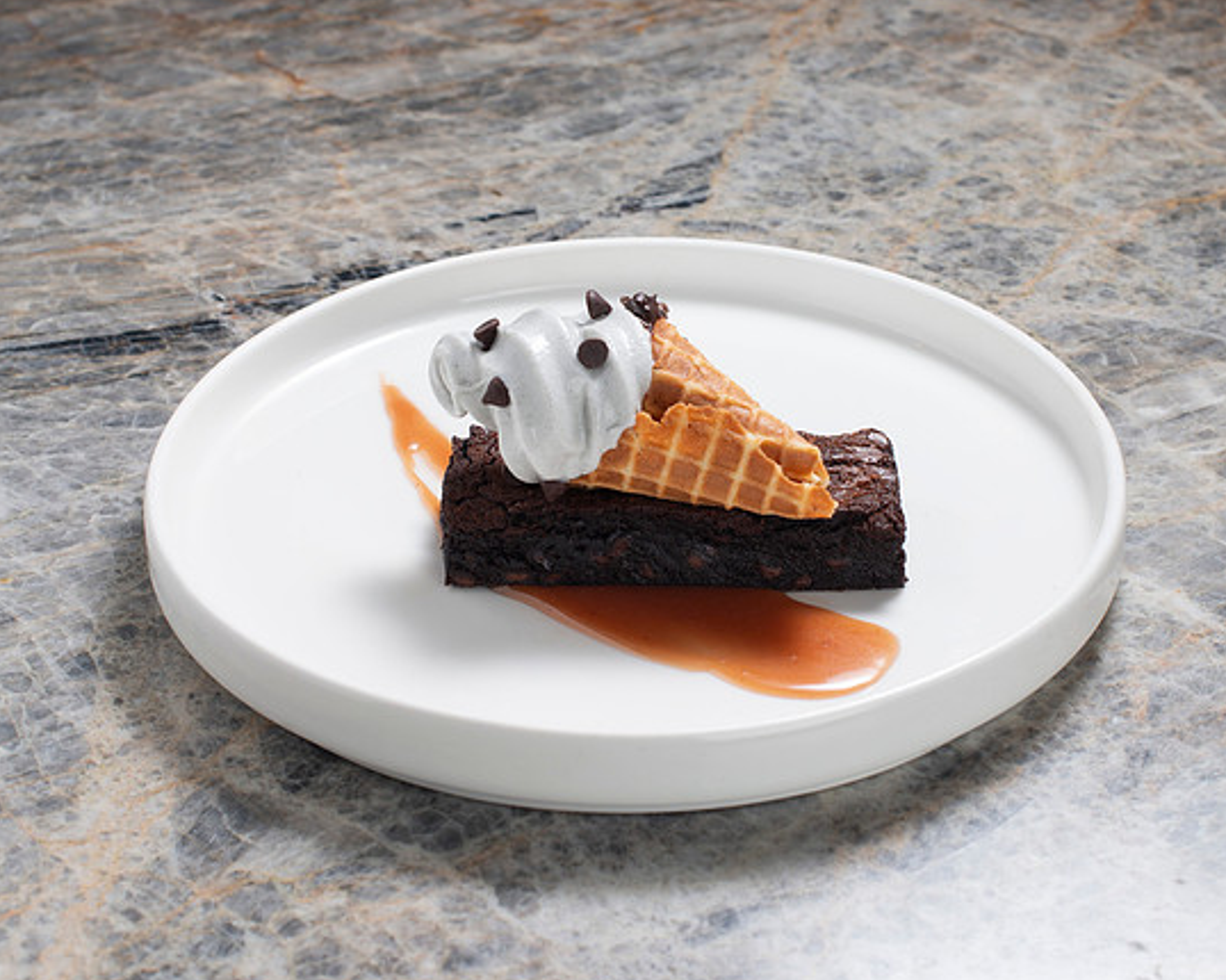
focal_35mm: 68
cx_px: 636
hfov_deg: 27.9
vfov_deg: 22.5
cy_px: 486
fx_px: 2466
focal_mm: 50
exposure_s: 1/200
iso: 200
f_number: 9
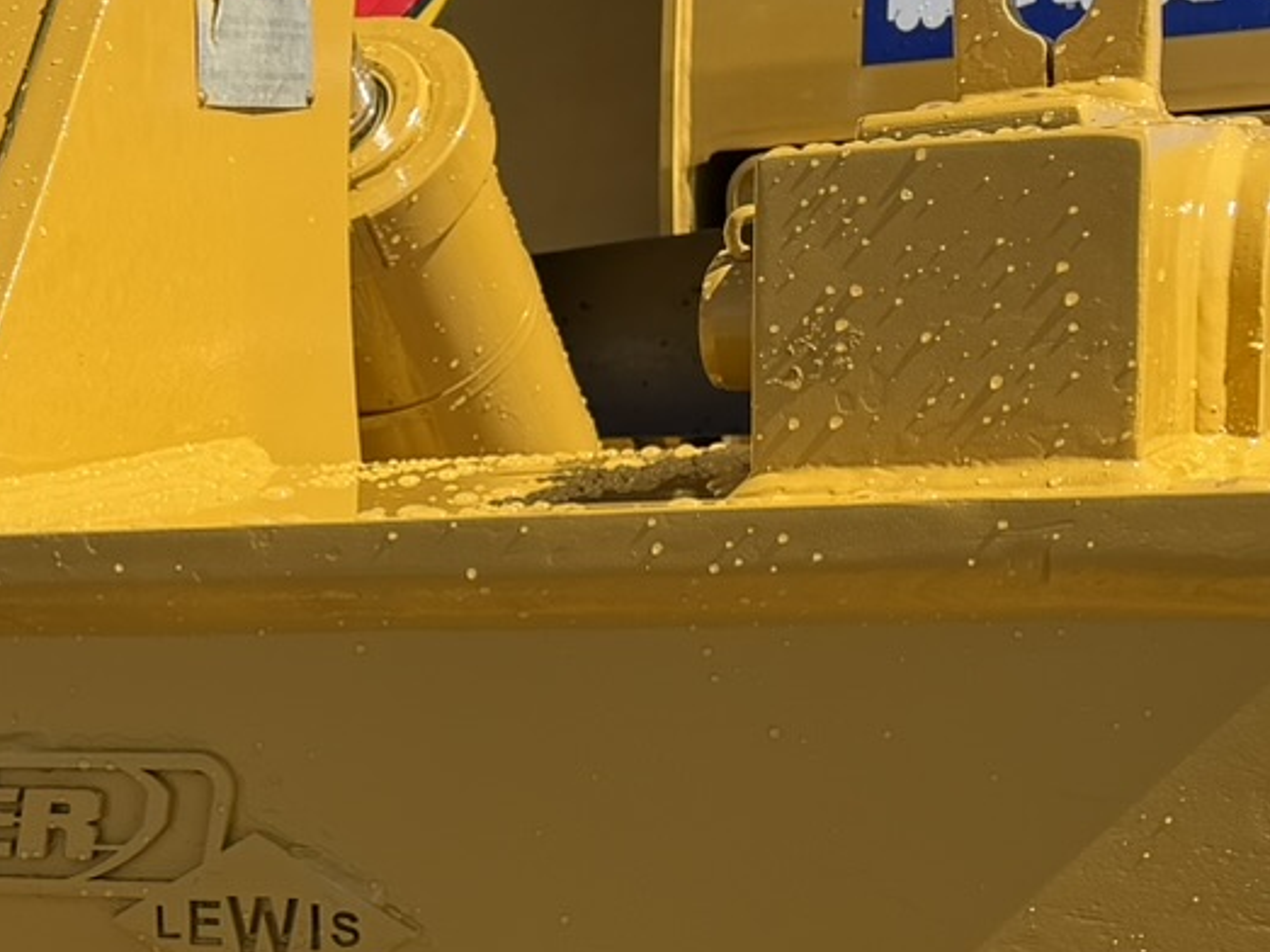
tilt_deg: -7.1
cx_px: -357
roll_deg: +2.7
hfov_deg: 19.4
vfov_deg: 15.4
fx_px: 3448
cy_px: 1015
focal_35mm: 94
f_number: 1.78
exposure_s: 1/3279
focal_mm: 6.76
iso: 80
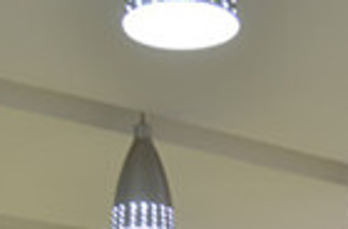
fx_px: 1299
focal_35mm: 135
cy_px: 523
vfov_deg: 9.2
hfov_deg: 15.2
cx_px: 278
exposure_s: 1/5
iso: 100
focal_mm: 18
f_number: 3.5
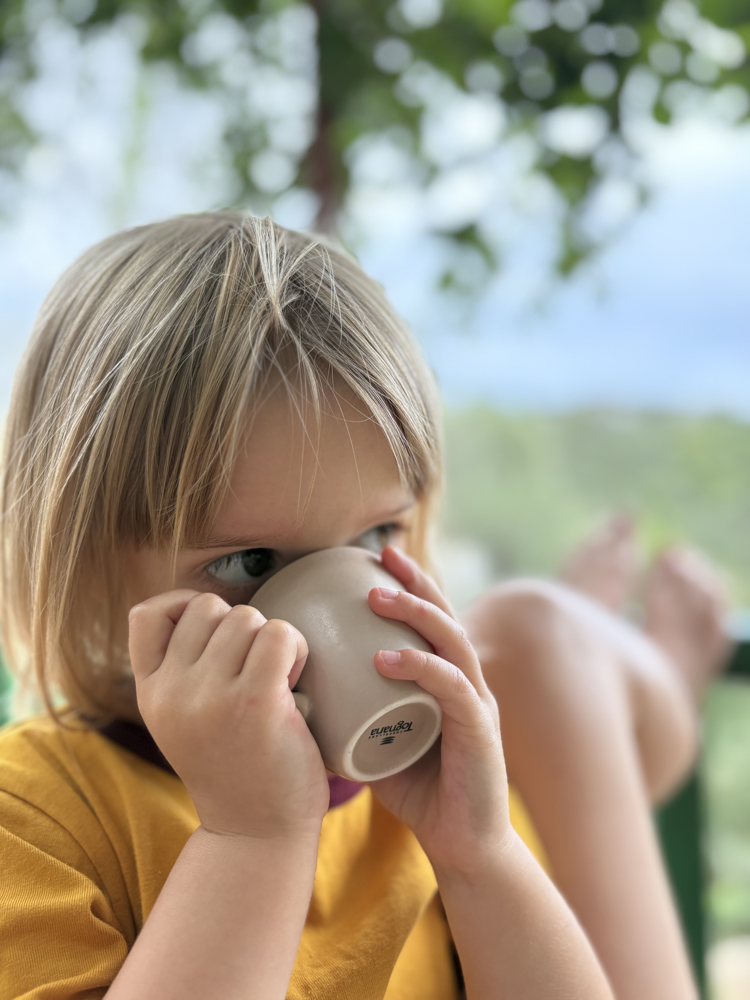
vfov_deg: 67.3
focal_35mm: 26
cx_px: 375
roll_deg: +1.9
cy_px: 500
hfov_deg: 53.1
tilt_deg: -0.4
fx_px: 751
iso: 125
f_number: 1.6
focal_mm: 5.96
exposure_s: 1/234
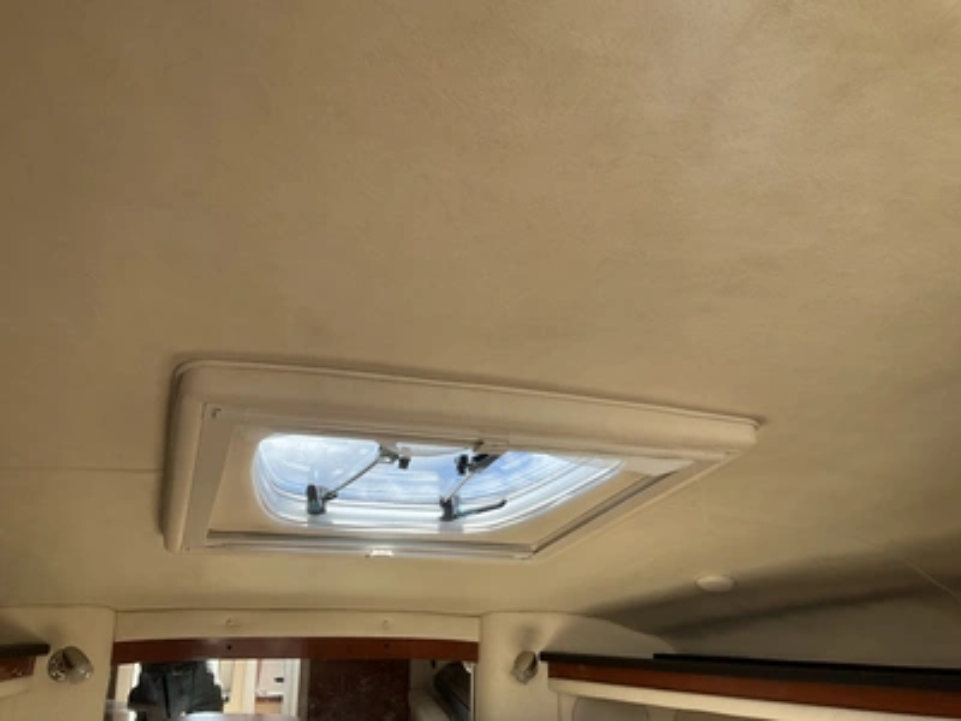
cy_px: 360
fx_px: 805
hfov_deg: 61.7
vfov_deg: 48.2
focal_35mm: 29
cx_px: 480
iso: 32
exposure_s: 1/171
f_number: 1.8
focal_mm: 3
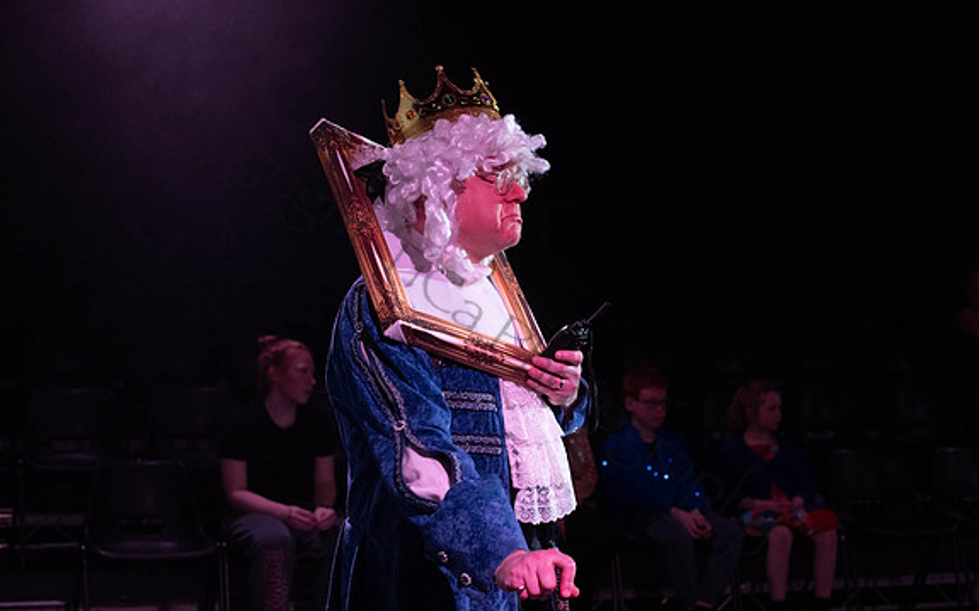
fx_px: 1920
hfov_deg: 28.6
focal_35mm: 72
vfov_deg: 18.1
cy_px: 321
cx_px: 487
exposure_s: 1/60
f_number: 5
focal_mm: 70
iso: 1250
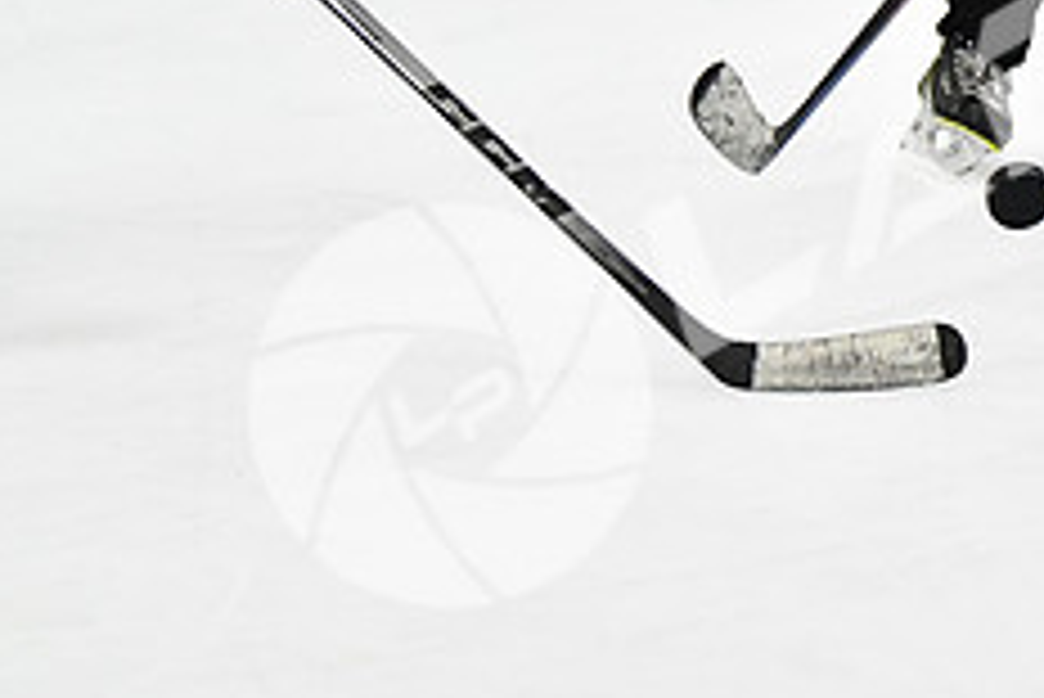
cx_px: 1246
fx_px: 11114
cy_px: -56
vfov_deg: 3.6
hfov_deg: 5.4
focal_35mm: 383
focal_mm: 102
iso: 5000
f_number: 2.8
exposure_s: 1/1250
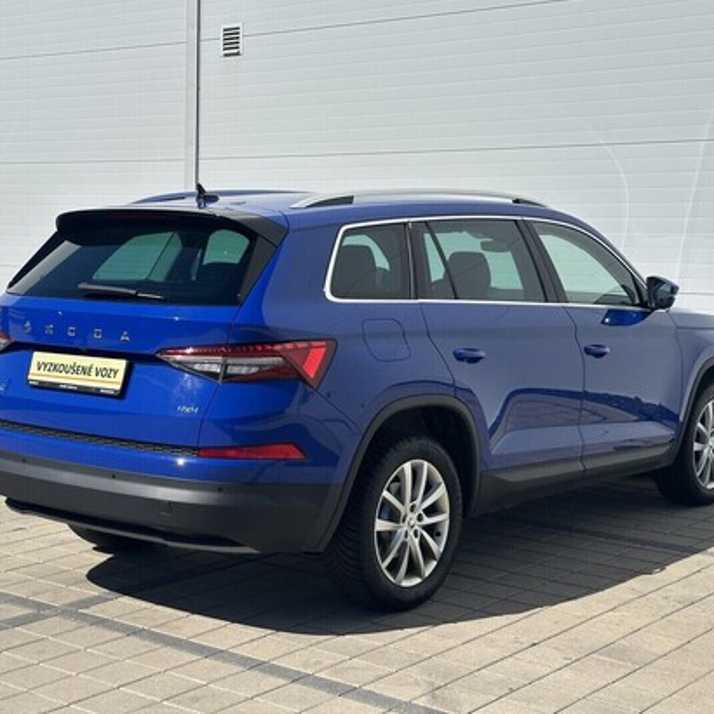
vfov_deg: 30.0
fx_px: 1330
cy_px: 356
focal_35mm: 57
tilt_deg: -4.2
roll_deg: -0.9
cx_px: 362
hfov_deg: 30.0
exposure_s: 1/6211
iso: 64
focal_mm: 6.86
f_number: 1.78
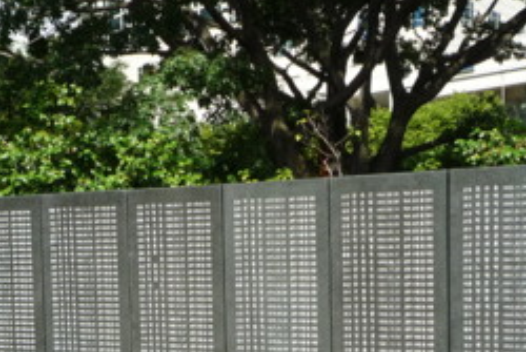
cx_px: 280
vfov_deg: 22.7
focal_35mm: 58
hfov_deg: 34.5
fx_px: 848
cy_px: 329
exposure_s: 1/500
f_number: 4
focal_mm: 4.4
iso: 100
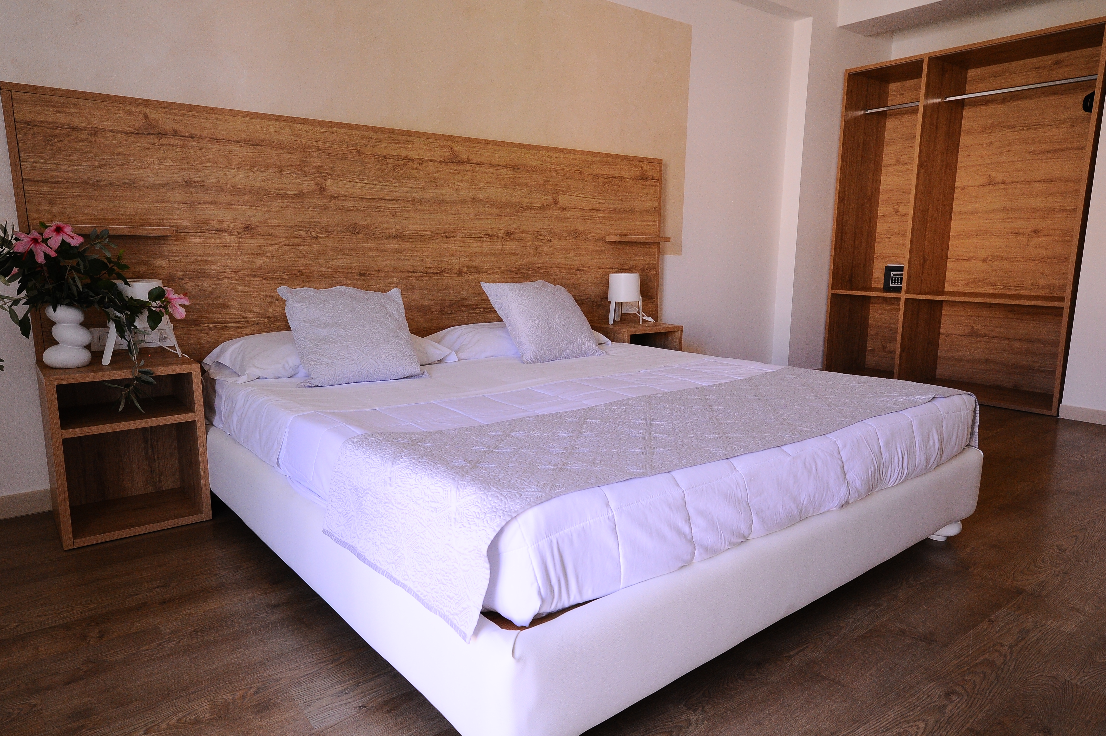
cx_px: 553
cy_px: 368
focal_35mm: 24
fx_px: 737
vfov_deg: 53.1
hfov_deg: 73.8
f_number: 6.3
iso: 2000
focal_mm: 24
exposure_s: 1/60
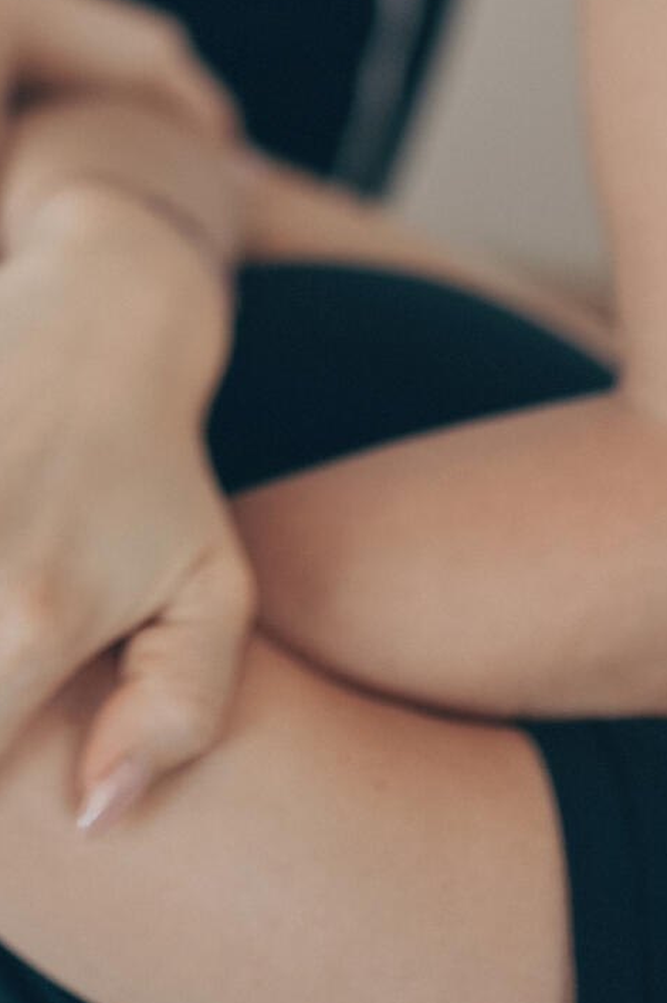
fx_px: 3533
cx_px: -110
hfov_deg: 10.6
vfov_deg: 14.8
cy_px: -590
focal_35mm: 127
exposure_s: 1/250
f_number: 1.4
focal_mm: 35
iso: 125
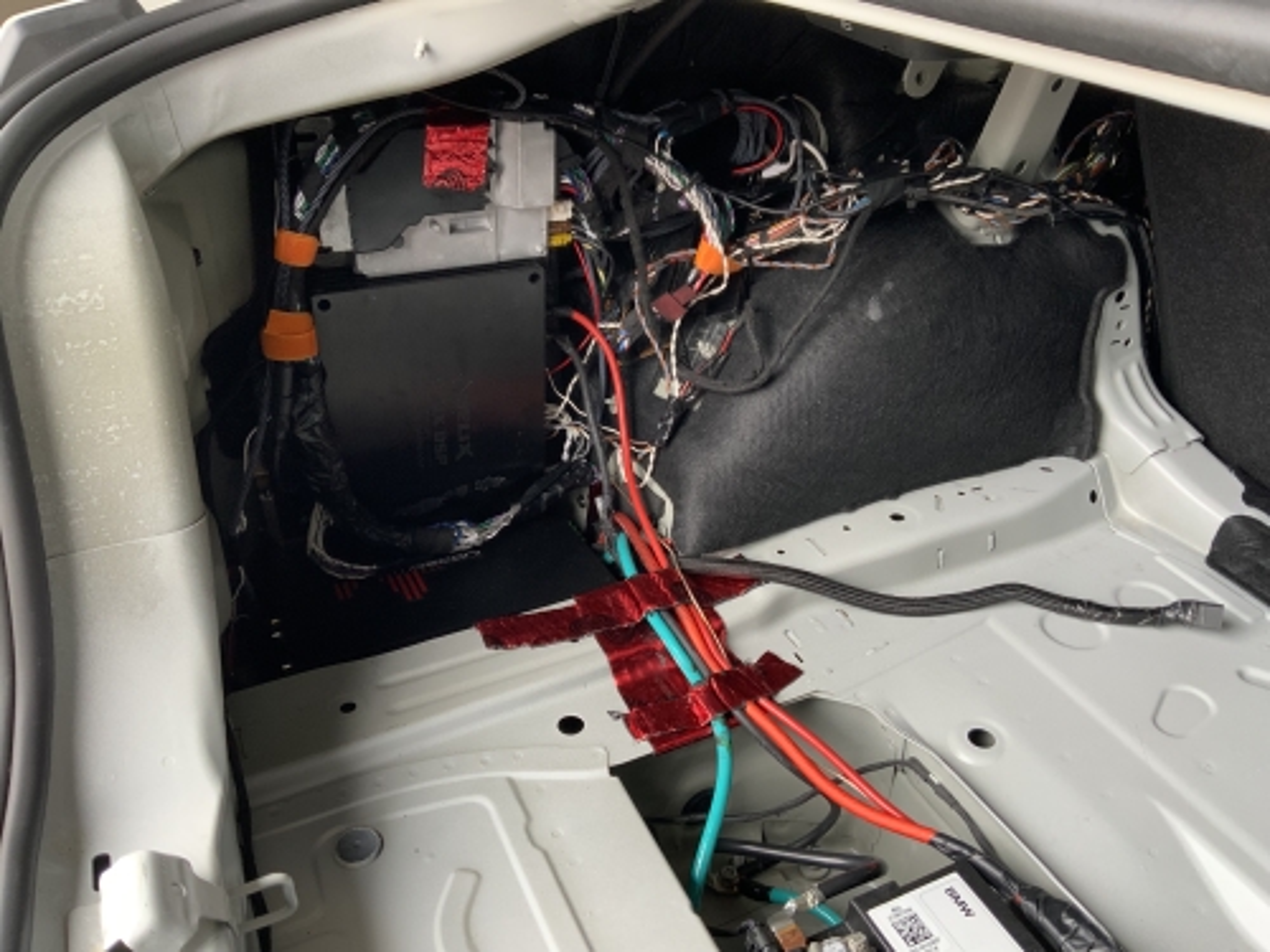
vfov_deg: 48.2
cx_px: 635
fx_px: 1064
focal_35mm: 29
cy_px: 476
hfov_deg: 61.7
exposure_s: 1/89
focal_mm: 3
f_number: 1.8
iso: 64
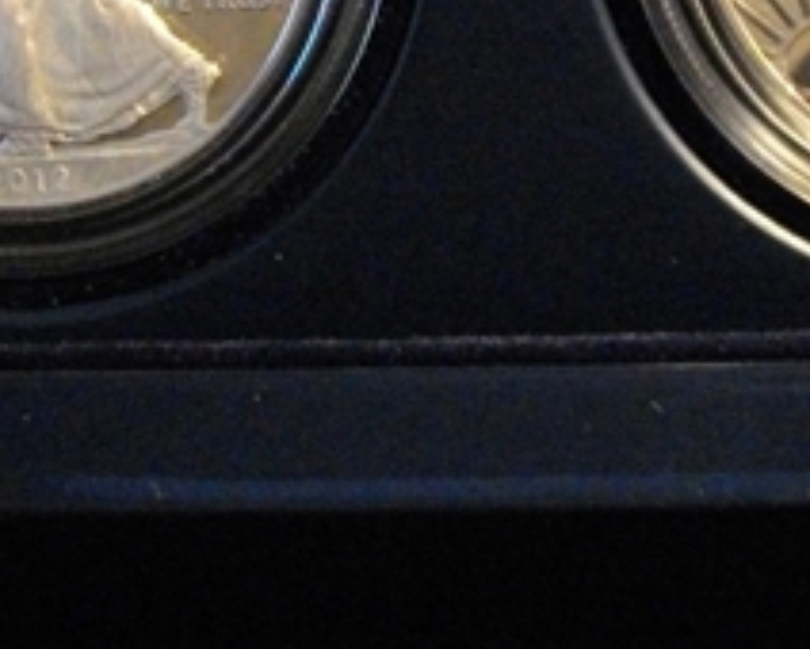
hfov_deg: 16.8
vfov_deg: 13.0
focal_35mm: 114
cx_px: 378
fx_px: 2735
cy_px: -221
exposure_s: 1/50
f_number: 2.9
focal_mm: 5.7
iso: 740
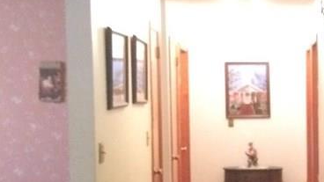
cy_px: 130
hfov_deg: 22.2
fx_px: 756
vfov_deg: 13.7
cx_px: 394
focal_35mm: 88
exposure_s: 1/15
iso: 800
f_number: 2.2
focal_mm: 4.15
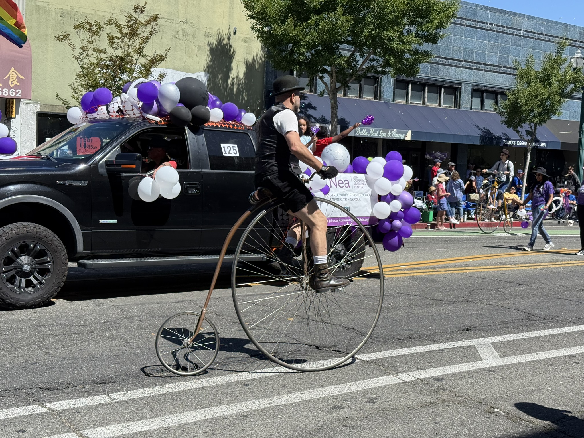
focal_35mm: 48
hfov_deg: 39.7
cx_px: 292
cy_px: 219
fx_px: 810
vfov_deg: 30.3
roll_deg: -0.5
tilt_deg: -1.6
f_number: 1.78
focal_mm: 6.76
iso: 64
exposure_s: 1/3534
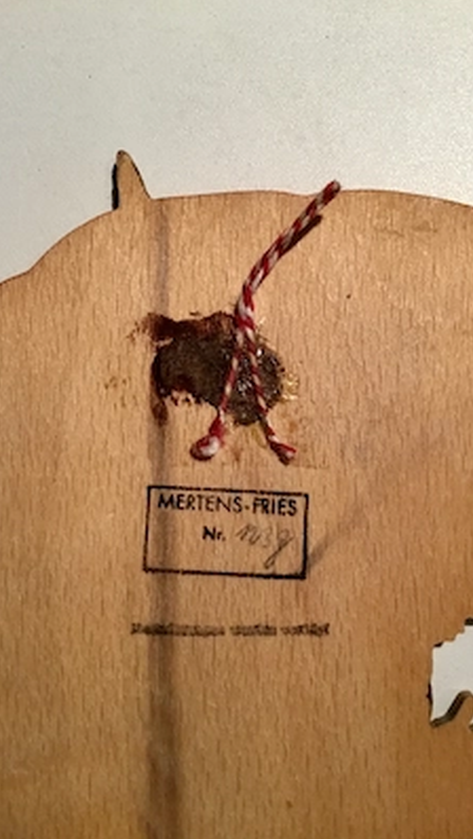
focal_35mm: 34
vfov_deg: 58.0
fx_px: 756
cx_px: 260
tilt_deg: -86.0
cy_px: 418
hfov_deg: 34.7
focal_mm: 3.3
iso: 64
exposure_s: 1/33
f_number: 2.4
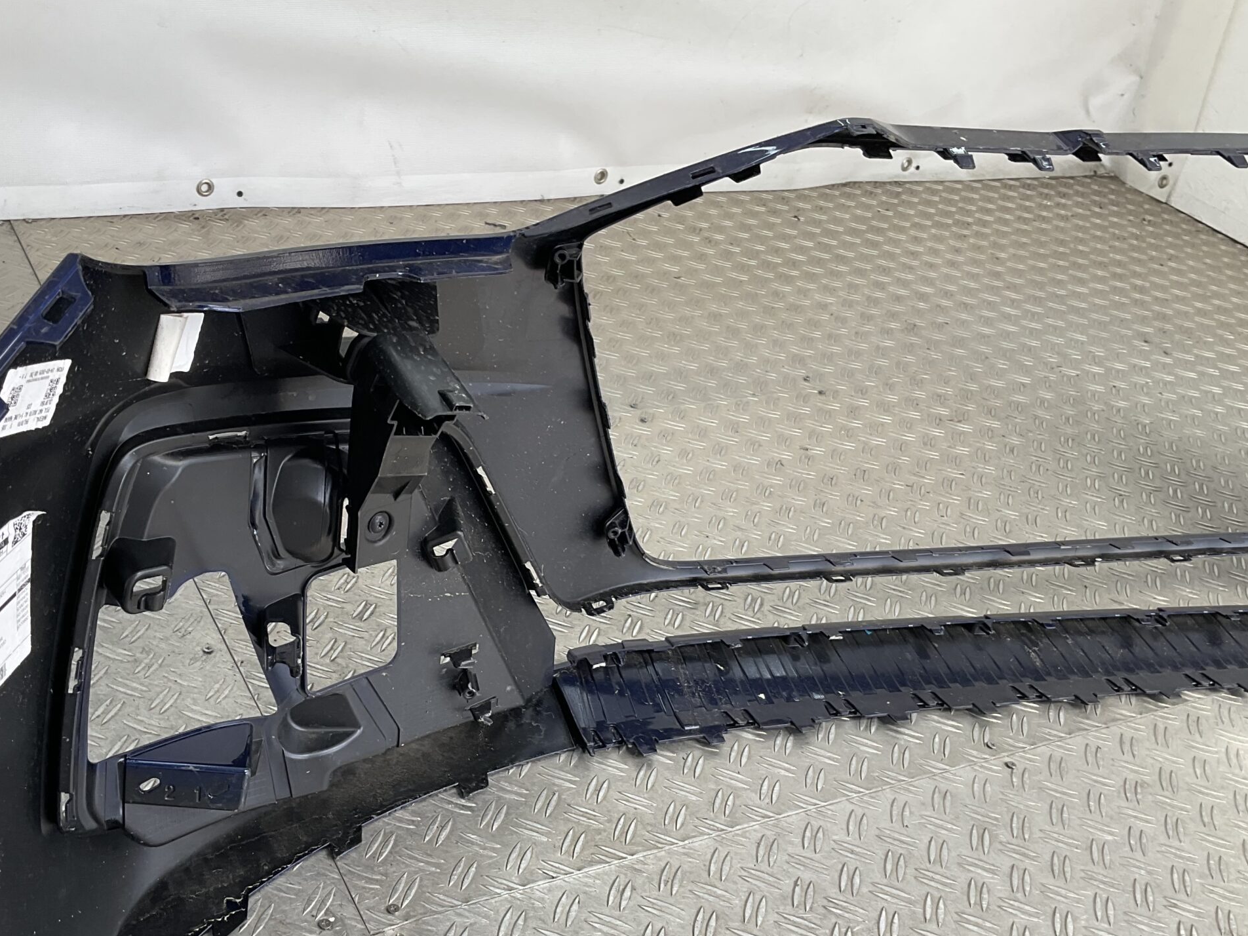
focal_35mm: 39
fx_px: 1406
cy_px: 572
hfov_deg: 47.7
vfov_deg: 36.7
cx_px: 520
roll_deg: -14.3
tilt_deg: -32.3
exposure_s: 1/136
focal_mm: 3
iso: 16
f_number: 1.8
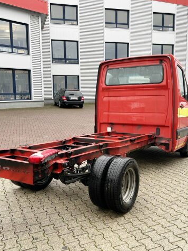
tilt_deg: -8.3
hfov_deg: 40.7
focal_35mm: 35
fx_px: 253
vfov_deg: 52.6
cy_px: 125
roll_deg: +0.4
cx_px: 93
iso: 40
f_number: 1.5
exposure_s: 1/194
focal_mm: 5.7
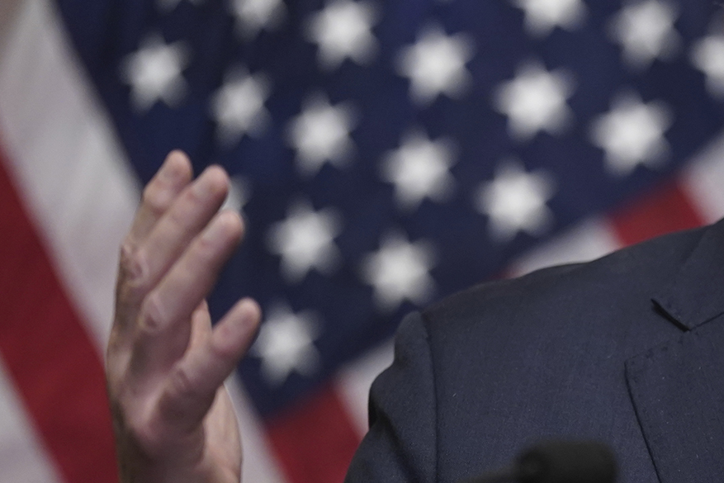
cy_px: 308
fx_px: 7583
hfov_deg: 5.4
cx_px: 870
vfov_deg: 3.6
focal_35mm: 377
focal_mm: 135
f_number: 2
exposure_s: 1/500
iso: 2000
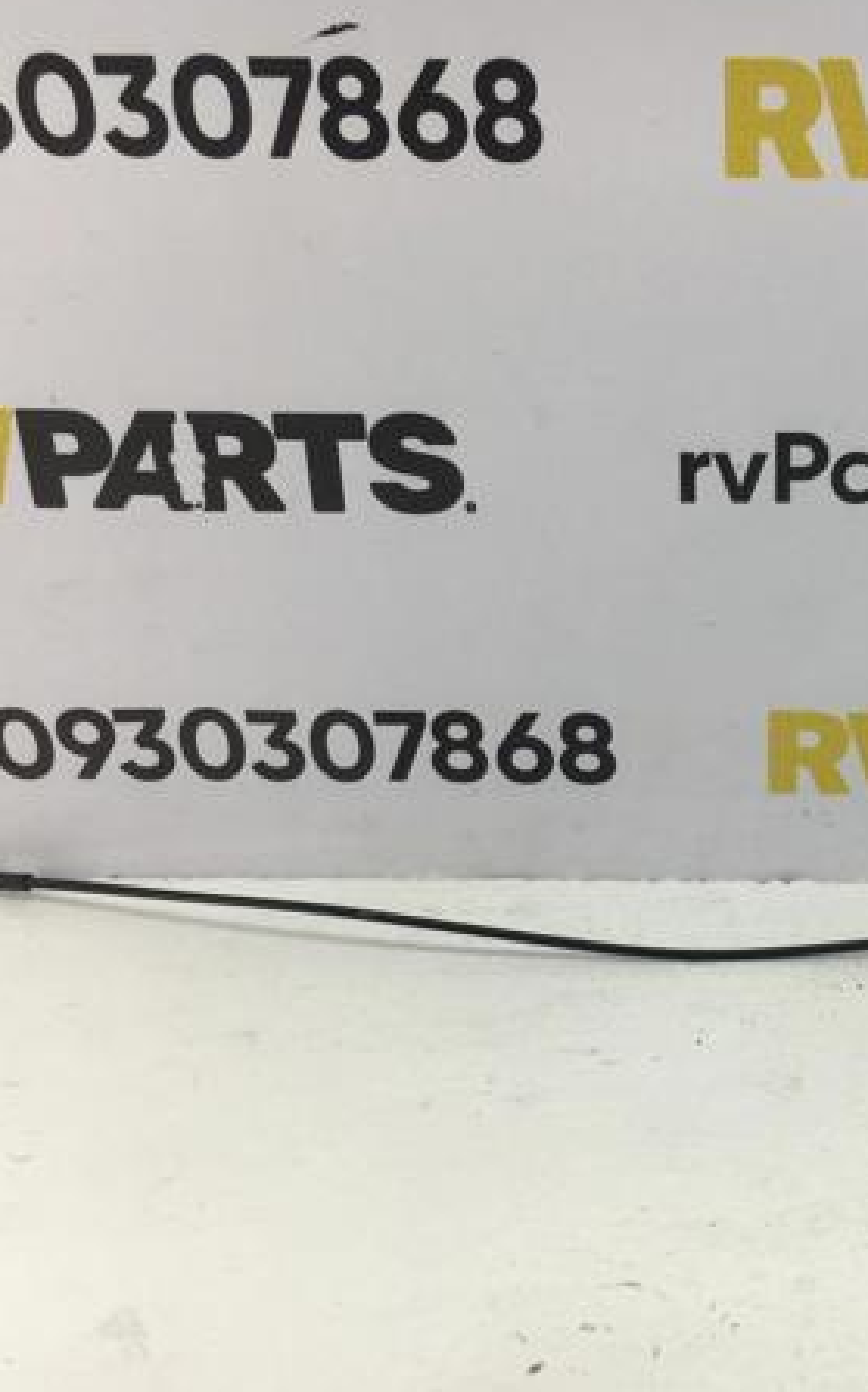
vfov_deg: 45.3
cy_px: 704
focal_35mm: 44
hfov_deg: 28.0
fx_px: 1667
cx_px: 790
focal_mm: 4.15
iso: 40
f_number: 2.2
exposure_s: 1/100
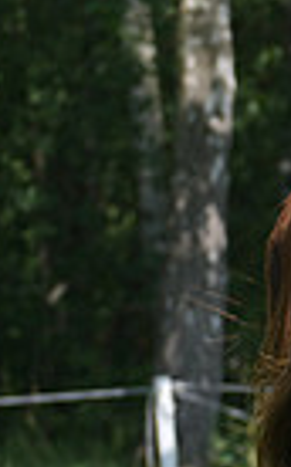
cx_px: 849
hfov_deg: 1.5
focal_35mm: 858
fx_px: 10910
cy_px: 127
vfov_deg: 2.5
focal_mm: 200
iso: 360
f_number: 5
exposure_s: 1/1250
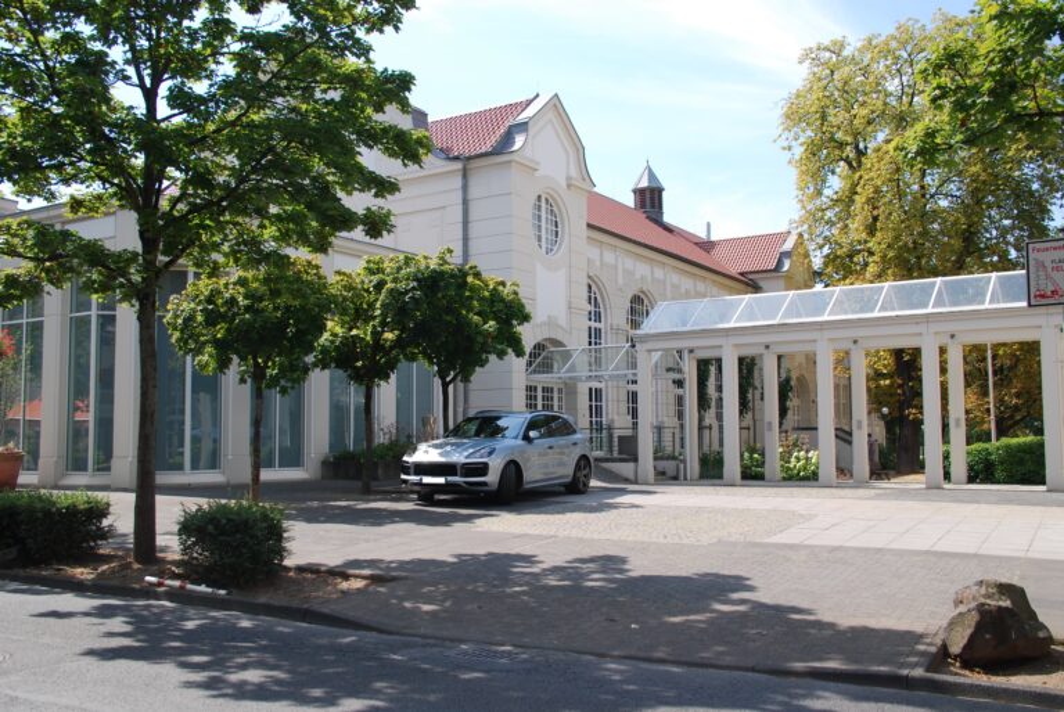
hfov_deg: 57.2
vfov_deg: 40.1
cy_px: 356
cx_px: 532
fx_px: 976
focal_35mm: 33
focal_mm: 22
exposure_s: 1/160
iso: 100
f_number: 6.3
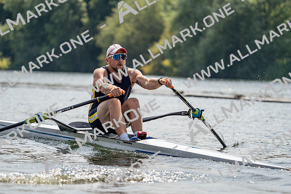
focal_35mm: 282
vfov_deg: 4.9
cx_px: 146
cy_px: 97
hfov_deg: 7.3
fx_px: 2280
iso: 160
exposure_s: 1/1600
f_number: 5.6
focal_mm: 282
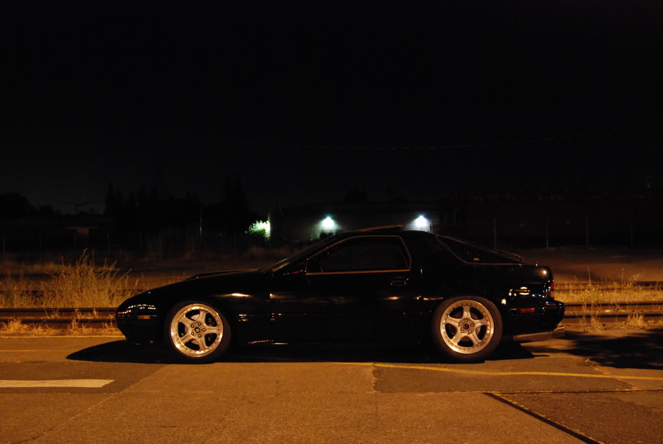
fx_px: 719
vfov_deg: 34.3
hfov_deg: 49.5
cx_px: 332
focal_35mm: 39
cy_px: 222
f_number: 5.6
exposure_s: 1
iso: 1600
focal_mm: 26
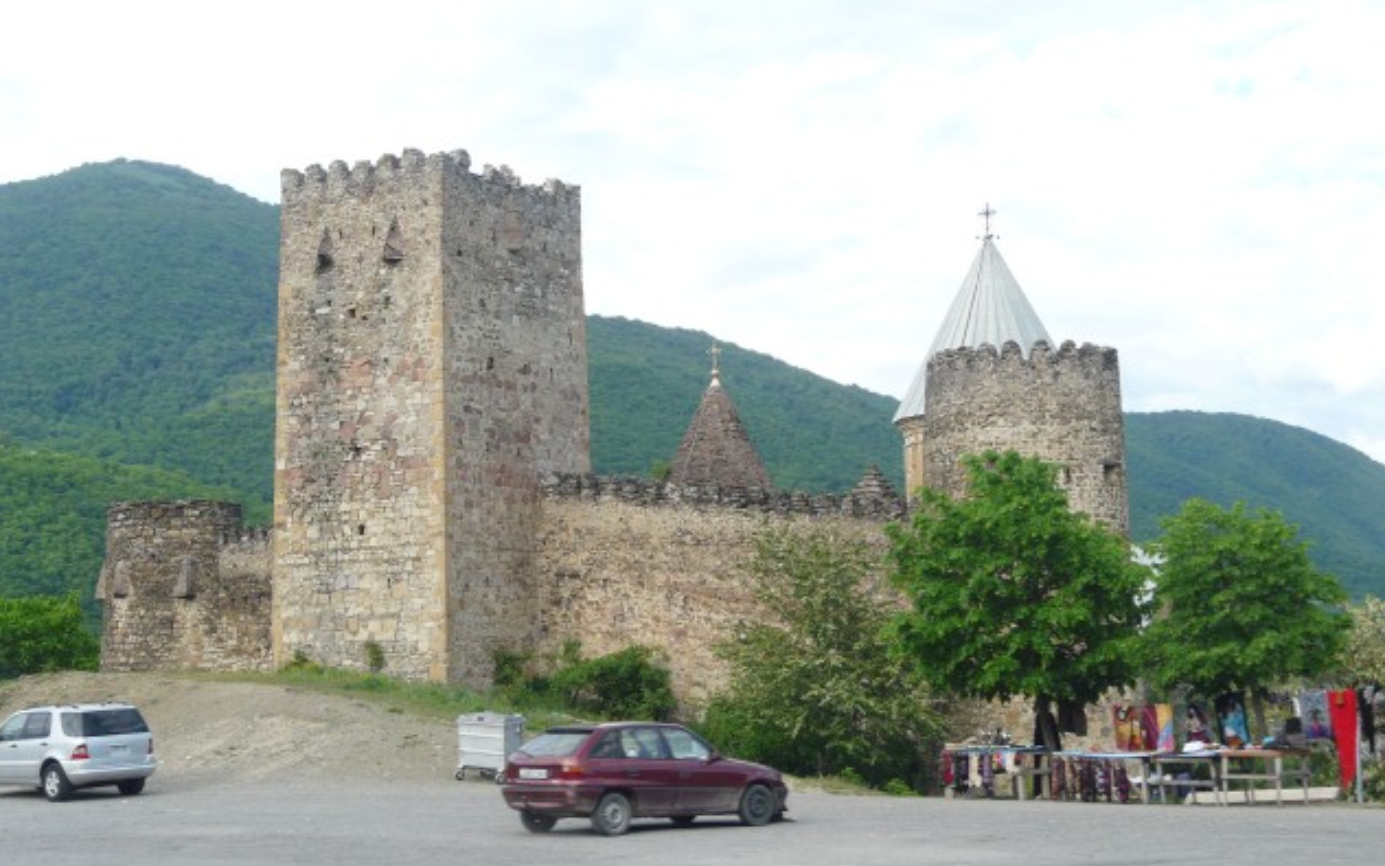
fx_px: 2302
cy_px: 459
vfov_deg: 21.3
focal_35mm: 61
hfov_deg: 33.5
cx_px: 688
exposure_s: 1/250
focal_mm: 9.2
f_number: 4
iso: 100
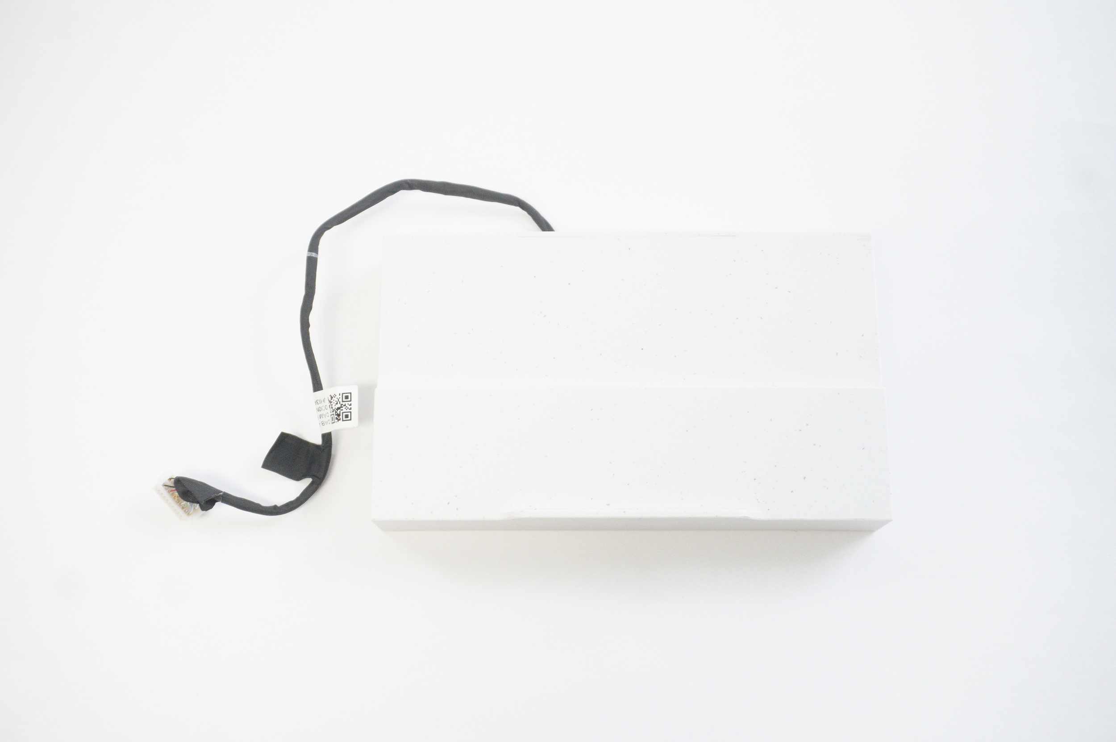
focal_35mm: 40
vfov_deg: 33.0
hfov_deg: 48.0
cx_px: 558
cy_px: 371
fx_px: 1254
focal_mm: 27
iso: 3200
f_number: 5.6
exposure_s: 1/100
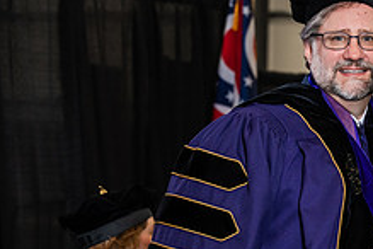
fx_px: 1917
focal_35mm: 185
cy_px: 178
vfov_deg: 7.4
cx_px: 424
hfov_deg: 10.9
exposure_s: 1/200
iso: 1250
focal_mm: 70
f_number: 4.5
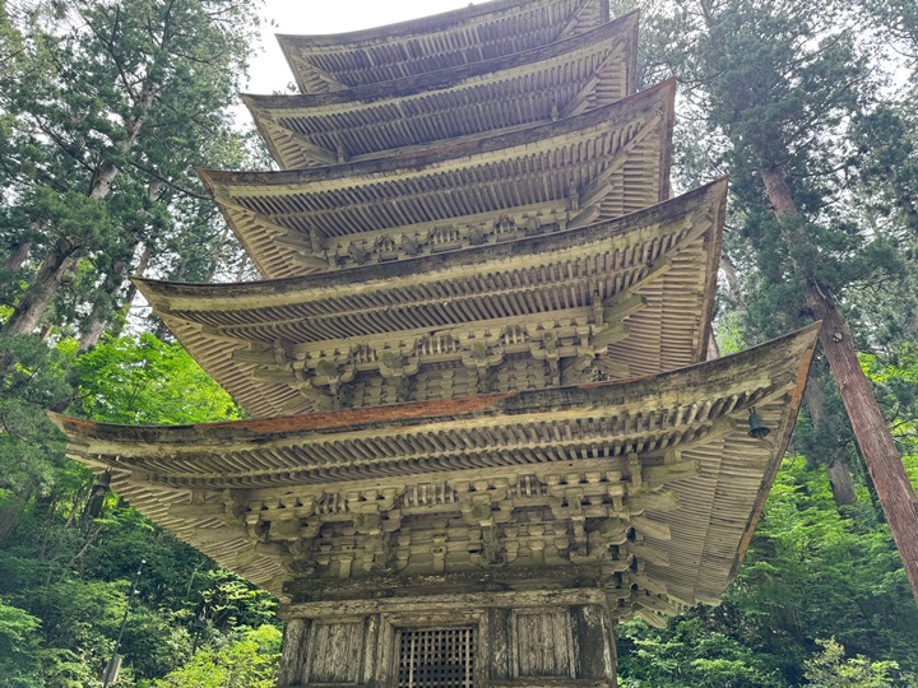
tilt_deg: +35.9
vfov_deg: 56.8
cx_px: 459
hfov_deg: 71.6
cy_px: 344
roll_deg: -0.4
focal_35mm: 24
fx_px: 636
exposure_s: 1/240
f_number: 1.78
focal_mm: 6.76
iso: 80
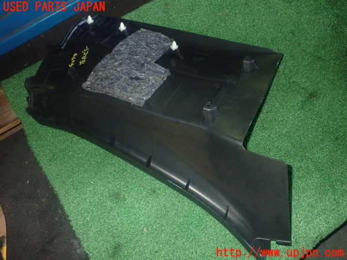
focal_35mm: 30
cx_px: 174
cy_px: 130
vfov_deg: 46.8
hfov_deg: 60.0
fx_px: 301
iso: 800
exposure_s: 1/30
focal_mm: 5.4
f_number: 6.3
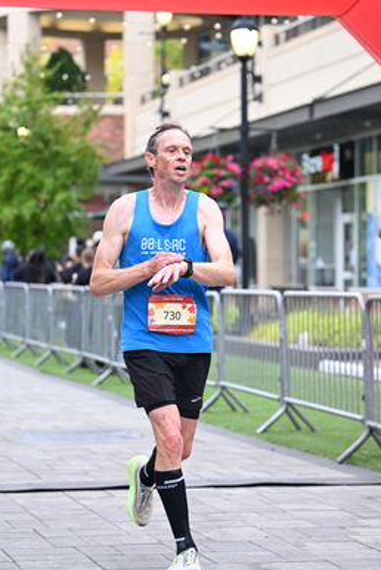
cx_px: 231
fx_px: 1806
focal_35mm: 114
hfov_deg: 12.0
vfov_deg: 17.9
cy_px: 275
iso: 1250
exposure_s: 1/1600
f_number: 2.8
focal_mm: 80
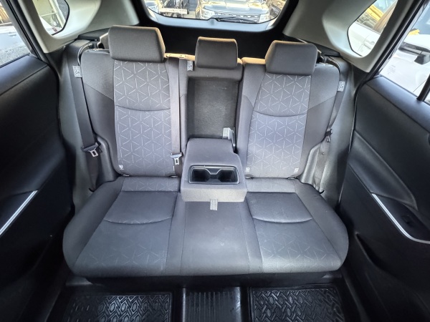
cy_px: 161
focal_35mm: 14
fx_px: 174
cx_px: 215
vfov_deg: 85.7
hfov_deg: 102.1
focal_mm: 2.22
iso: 2500
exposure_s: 1/30
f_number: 2.2
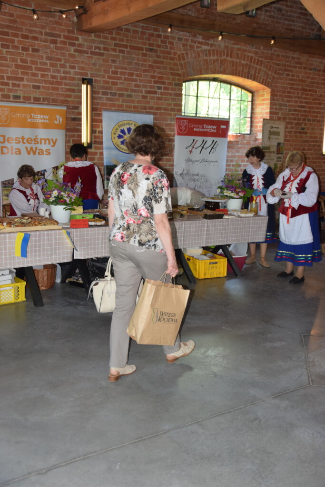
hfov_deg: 34.2
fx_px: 528
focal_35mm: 39
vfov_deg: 49.5
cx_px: 162
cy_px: 244
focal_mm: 26
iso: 800
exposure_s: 1/80
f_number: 4.5
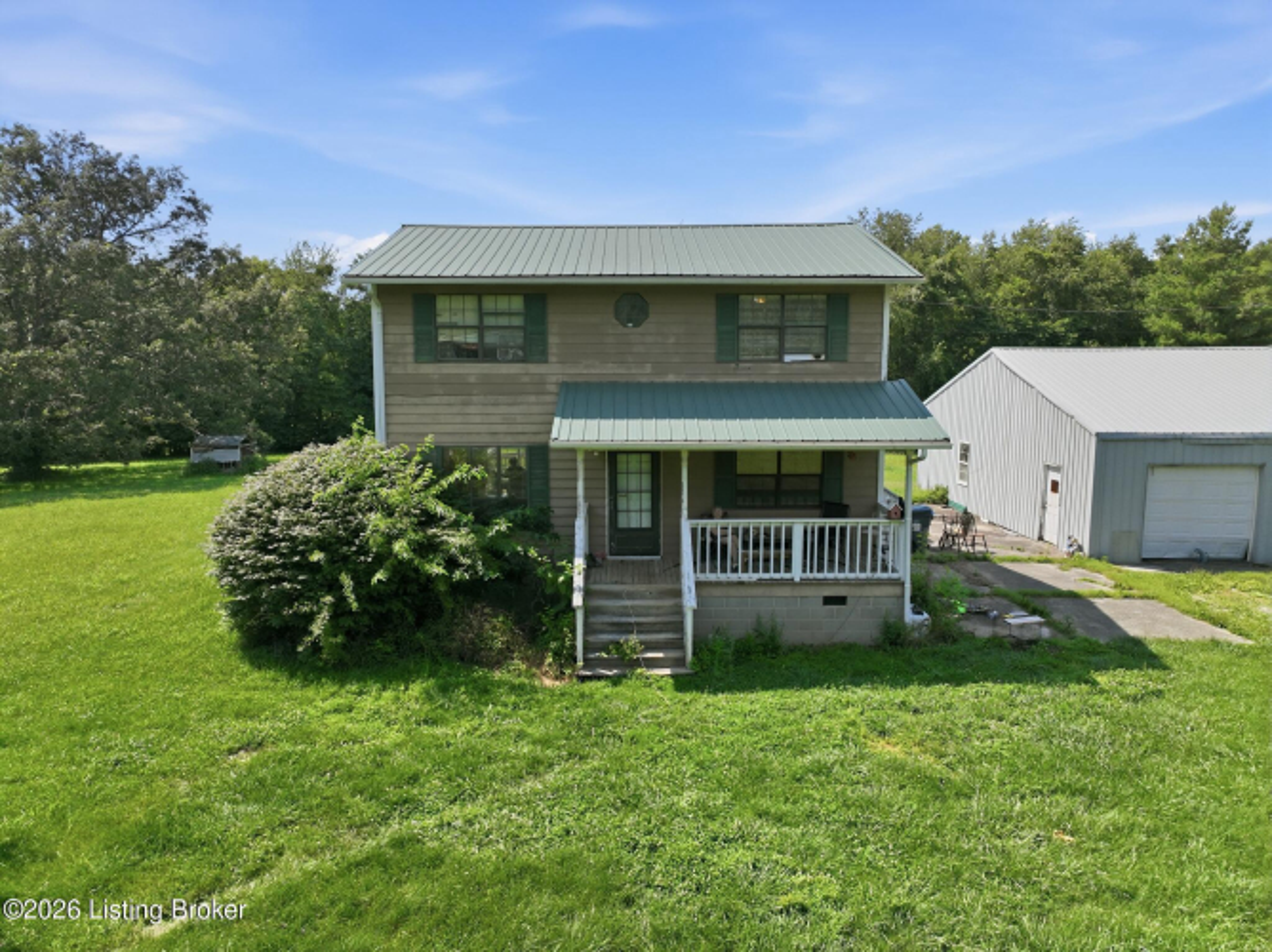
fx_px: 881
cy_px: 476
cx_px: 636
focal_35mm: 24
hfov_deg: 71.6
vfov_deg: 56.8
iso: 160
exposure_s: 1/3200
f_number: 2.8
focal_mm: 12.3
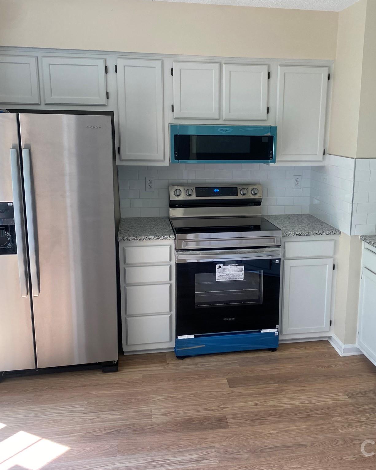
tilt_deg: -12.9
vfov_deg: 52.8
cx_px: 231
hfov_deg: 43.1
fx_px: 473
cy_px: 235
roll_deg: -0.1
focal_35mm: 34
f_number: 1.8
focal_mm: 4.25
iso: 100
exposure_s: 1/121
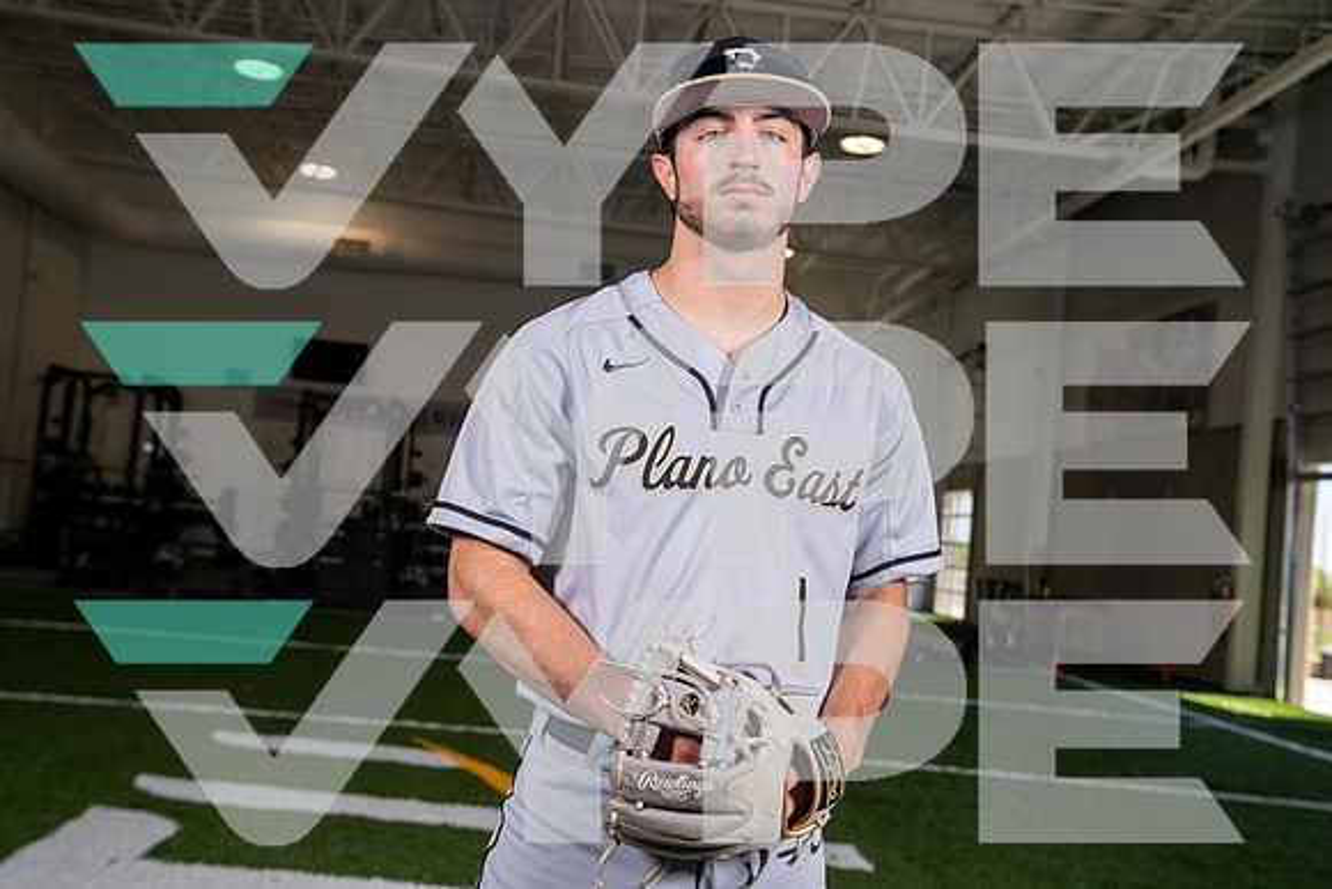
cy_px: 444
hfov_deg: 42.7
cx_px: 666
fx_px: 1702
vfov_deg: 29.3
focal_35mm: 46
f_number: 5.6
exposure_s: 1/200
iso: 200
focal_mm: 46
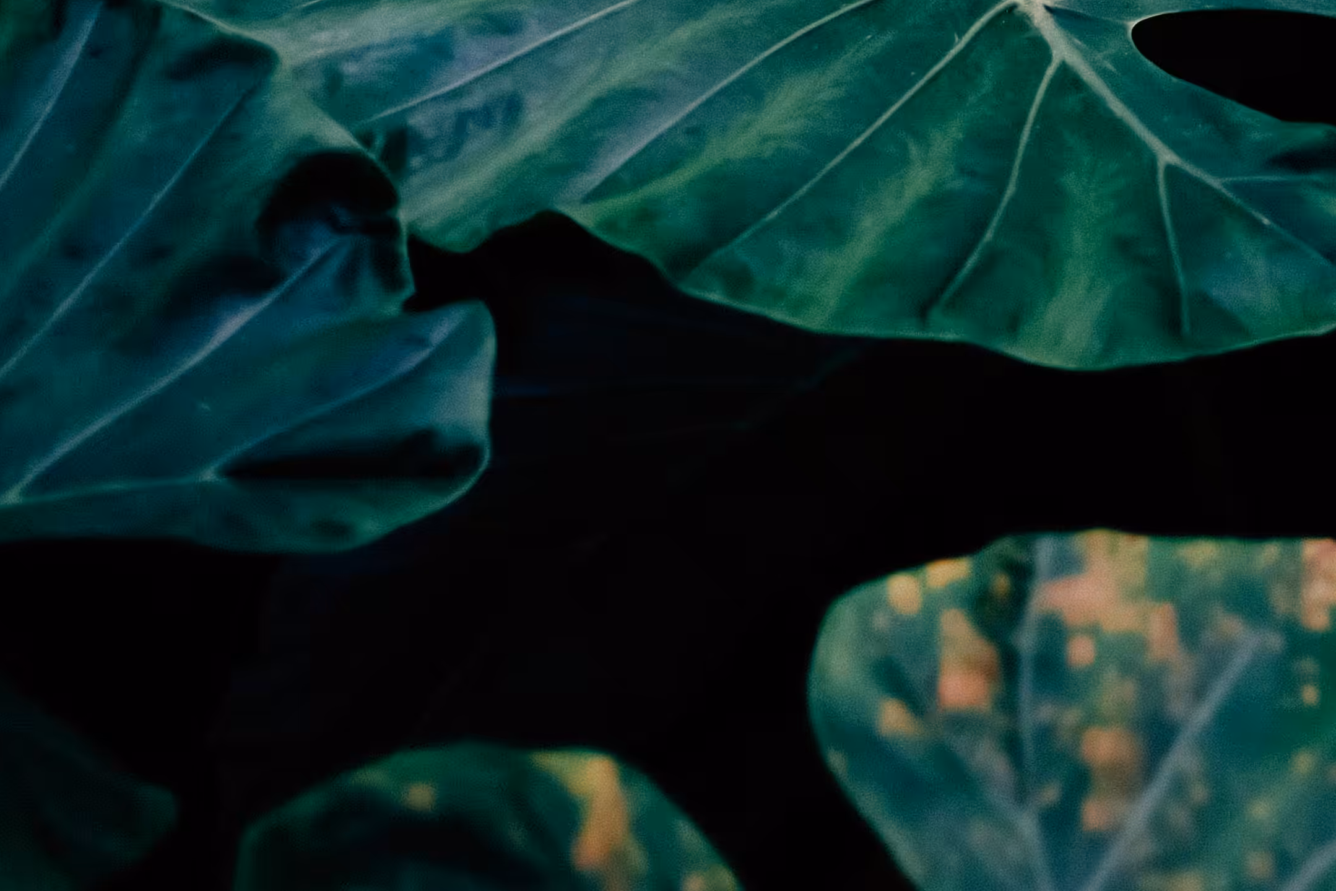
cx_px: 1415
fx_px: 5158
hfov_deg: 14.5
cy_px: -288
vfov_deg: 9.7
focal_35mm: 139
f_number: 2.4
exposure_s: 1/750
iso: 250
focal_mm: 50
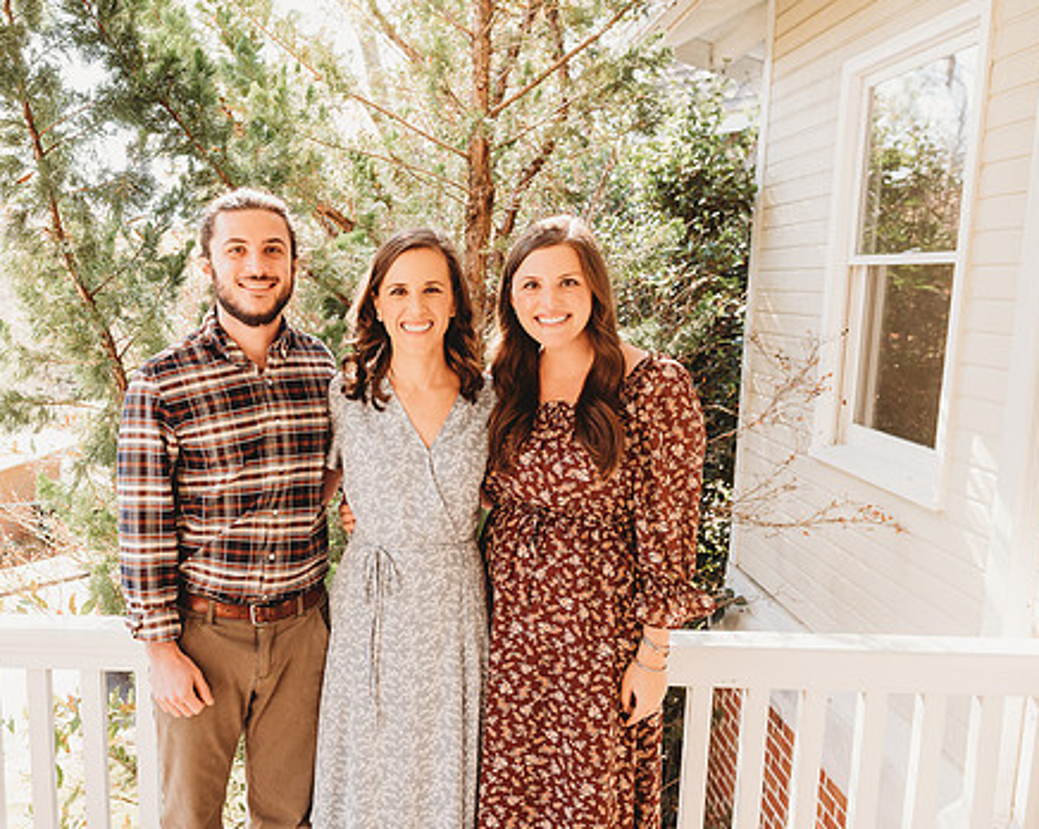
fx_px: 922
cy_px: 413
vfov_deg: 48.4
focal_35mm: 30
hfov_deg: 57.8
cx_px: 365
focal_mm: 24
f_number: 4.5
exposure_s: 1/200
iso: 400
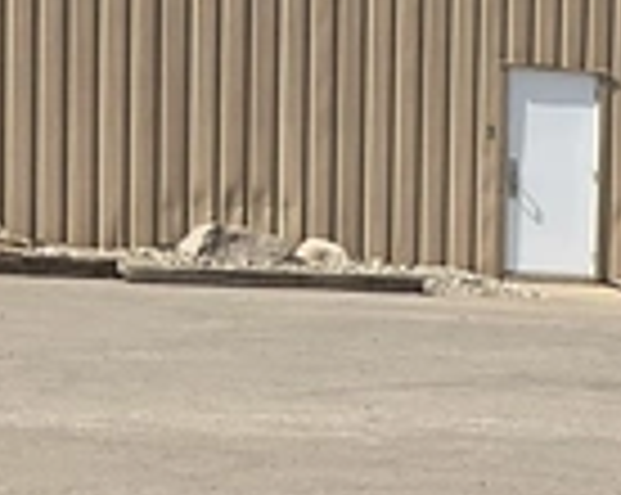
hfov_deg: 11.1
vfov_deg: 9.9
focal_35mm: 154
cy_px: 565
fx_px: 2826
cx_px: 1332
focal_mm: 3
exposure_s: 1/1984
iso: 25
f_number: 1.8
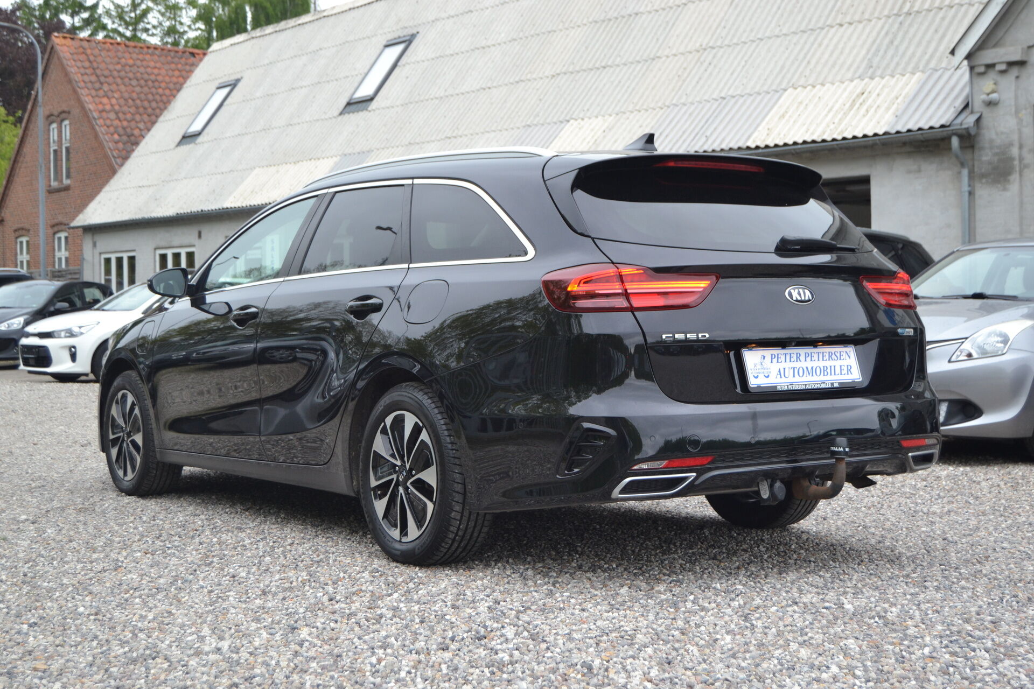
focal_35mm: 48
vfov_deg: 28.1
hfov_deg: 41.1
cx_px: 517
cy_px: 344
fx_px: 1379
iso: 400
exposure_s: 1/125
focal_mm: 32
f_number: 5.6
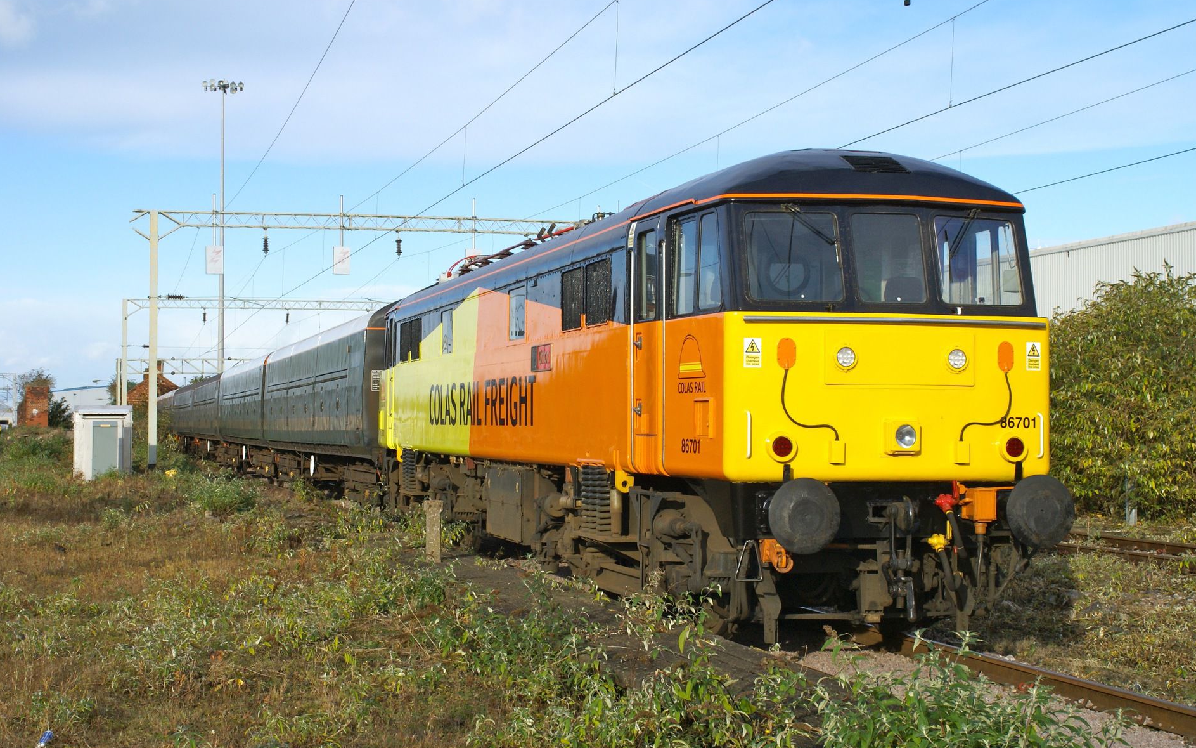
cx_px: 605
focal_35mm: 55
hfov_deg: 37.2
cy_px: 358
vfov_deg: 23.7
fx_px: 1777
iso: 200
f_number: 14
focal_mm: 35
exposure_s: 1/160
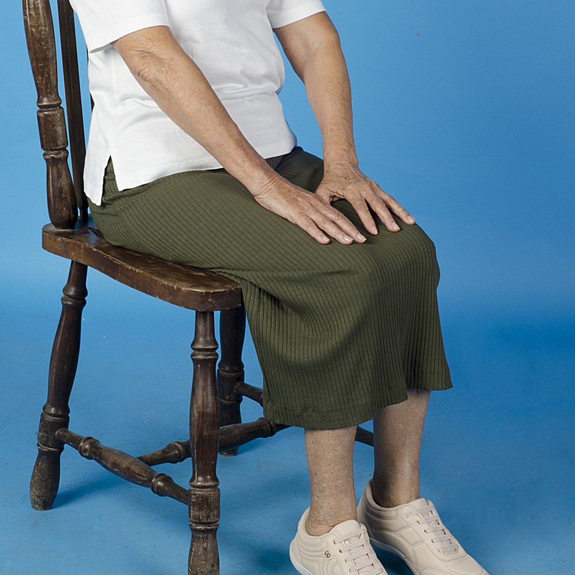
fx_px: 2180
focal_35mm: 116
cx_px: 253
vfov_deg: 14.9
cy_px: 129
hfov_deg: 15.0
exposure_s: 1/125
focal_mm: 50
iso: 200
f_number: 9
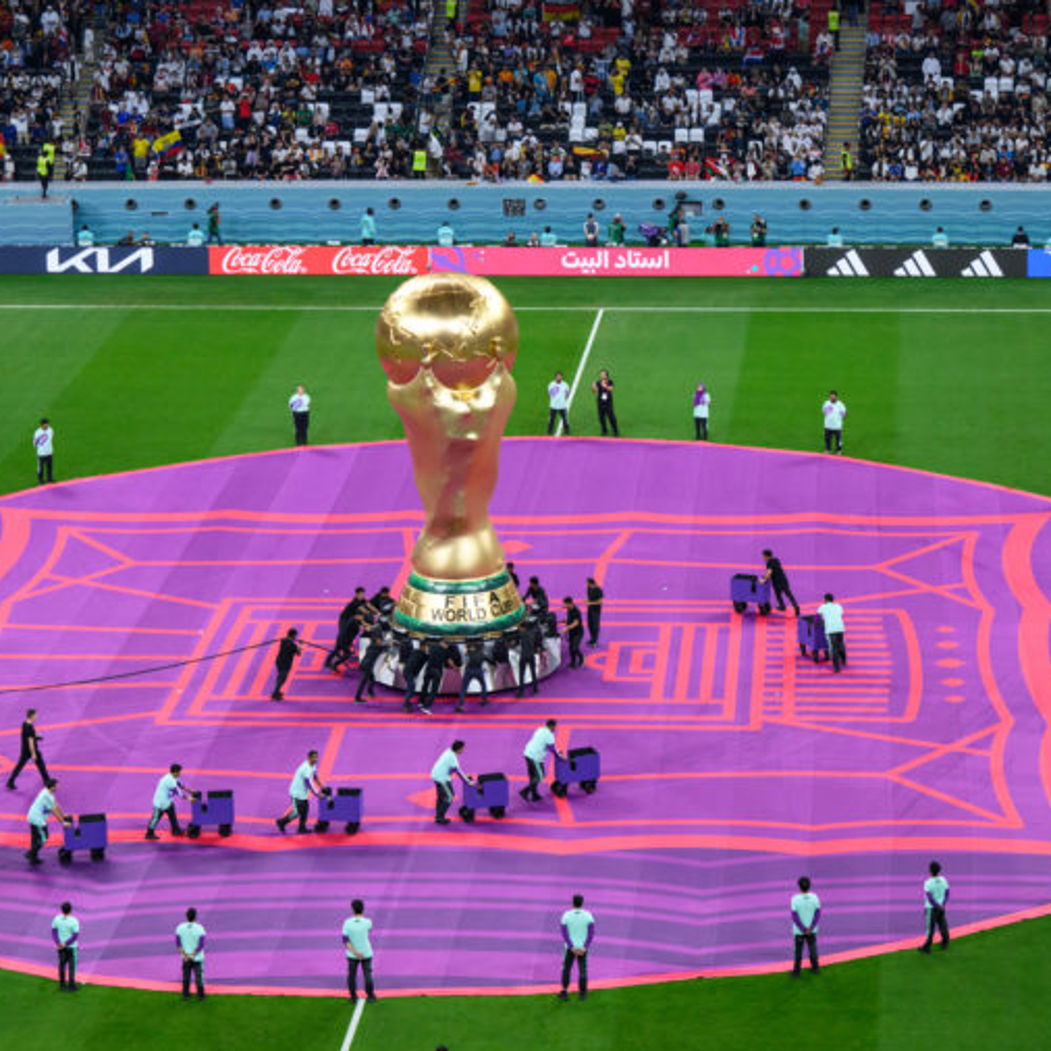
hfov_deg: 16.3
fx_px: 3675
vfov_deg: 16.3
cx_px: 434
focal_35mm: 107
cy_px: 523
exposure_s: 1/2000
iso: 2000
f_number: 3.2
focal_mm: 83
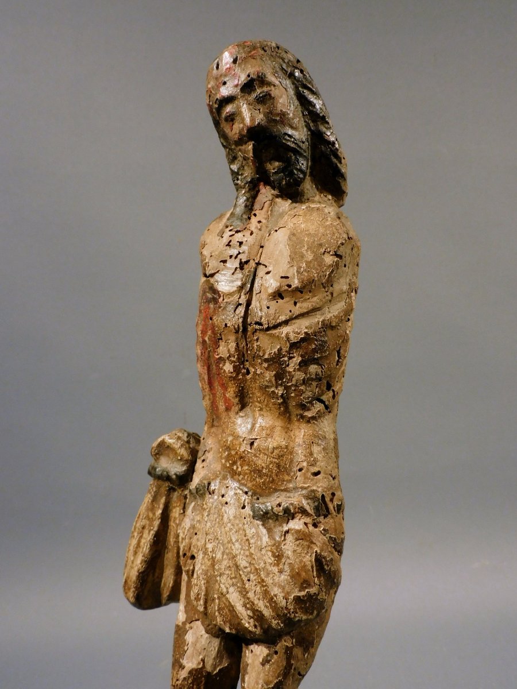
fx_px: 597
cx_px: 258
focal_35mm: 30
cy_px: 344
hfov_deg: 46.8
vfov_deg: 60.0
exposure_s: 1/30
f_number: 3.5
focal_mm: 5.4
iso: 320
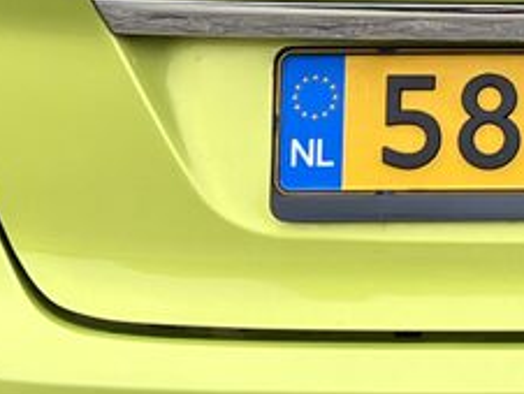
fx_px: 2788
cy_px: -195
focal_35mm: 184
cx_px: 689
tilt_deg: -10.2
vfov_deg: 7.9
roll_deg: +0.0
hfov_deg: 10.5
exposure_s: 1/1311
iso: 50
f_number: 1.5
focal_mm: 5.7
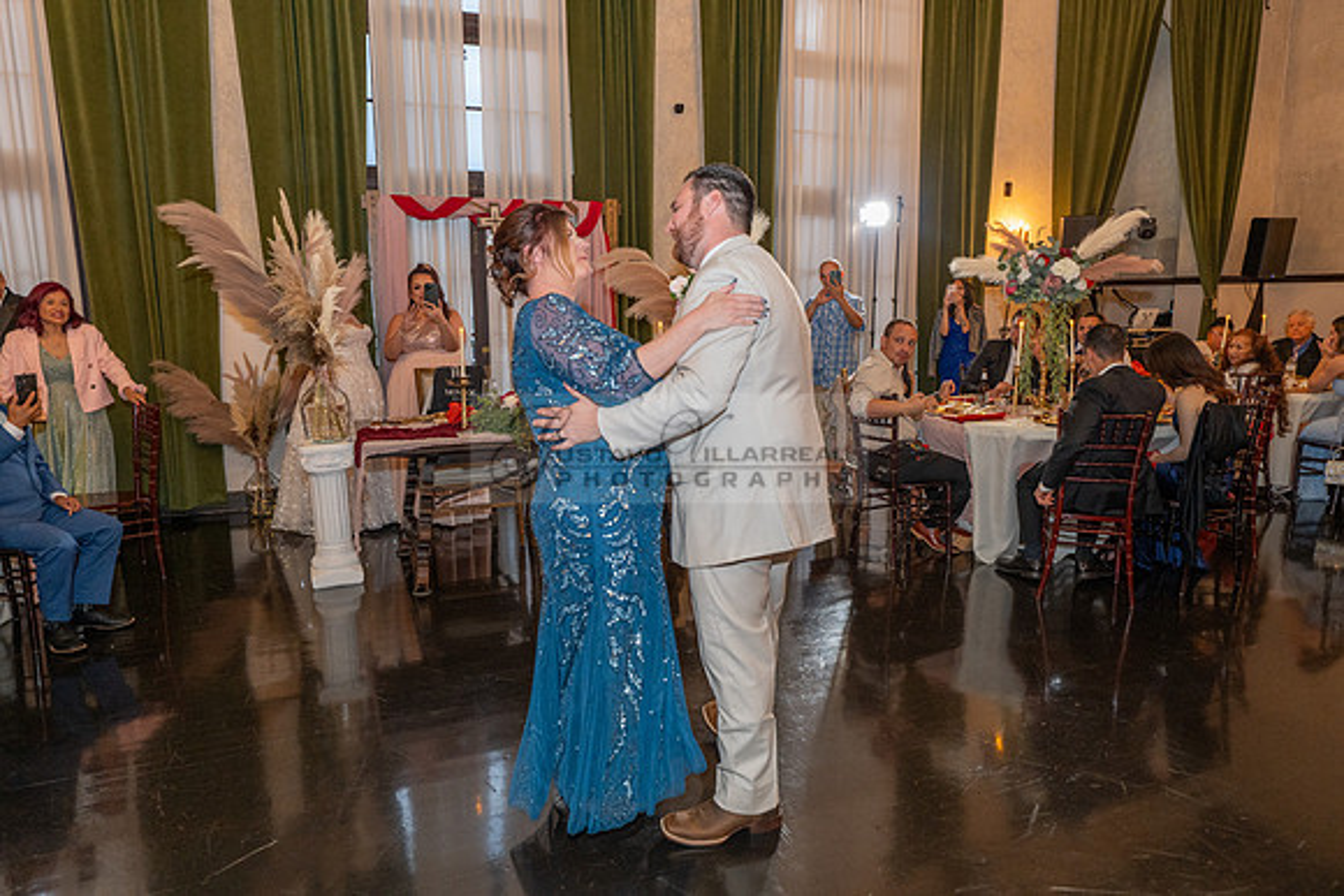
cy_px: 448
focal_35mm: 24
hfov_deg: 73.7
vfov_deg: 53.2
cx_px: 672
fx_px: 896
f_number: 2.8
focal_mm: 24
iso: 1600
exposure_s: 1/160
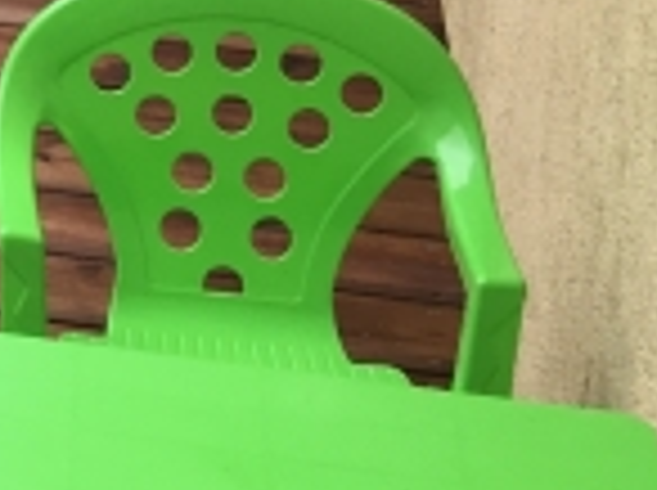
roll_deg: +2.0
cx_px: -918
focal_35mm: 159
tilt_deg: -17.3
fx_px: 3013
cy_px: -225
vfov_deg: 9.1
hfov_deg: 10.7
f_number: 2.2
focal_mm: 4.15
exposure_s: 1/181
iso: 25
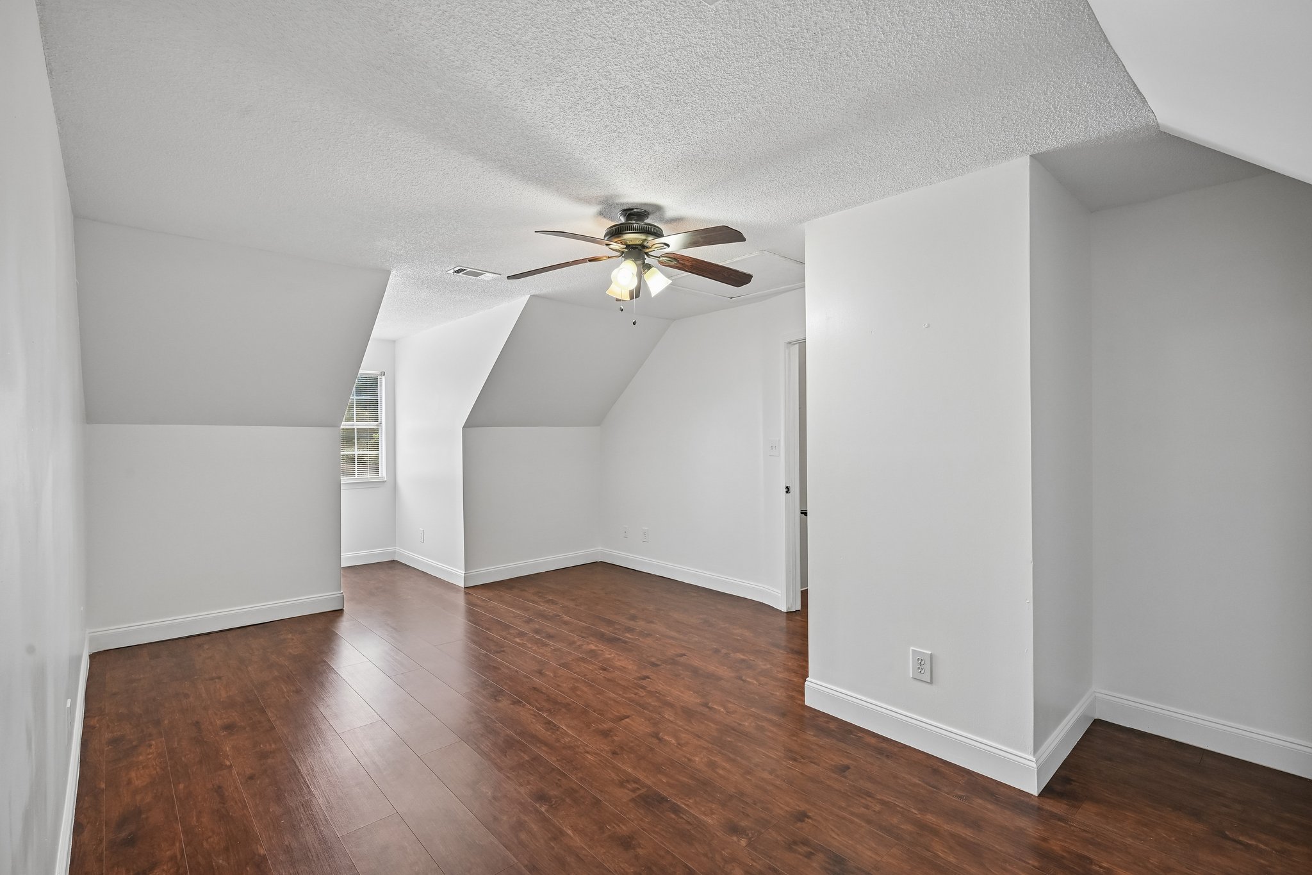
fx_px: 601
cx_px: 656
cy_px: 438
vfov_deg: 72.0
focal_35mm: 16
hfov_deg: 95.0
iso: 180
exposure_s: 1/15
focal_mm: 16.5
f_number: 8
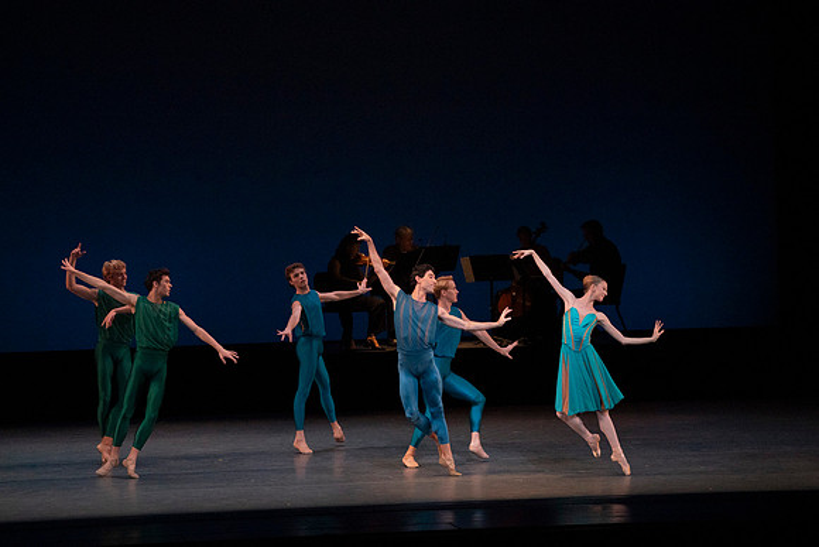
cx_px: 410
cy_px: 274
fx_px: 4210
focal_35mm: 185
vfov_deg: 7.4
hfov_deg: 11.1
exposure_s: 1/400
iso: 8000
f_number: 7.1
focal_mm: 185
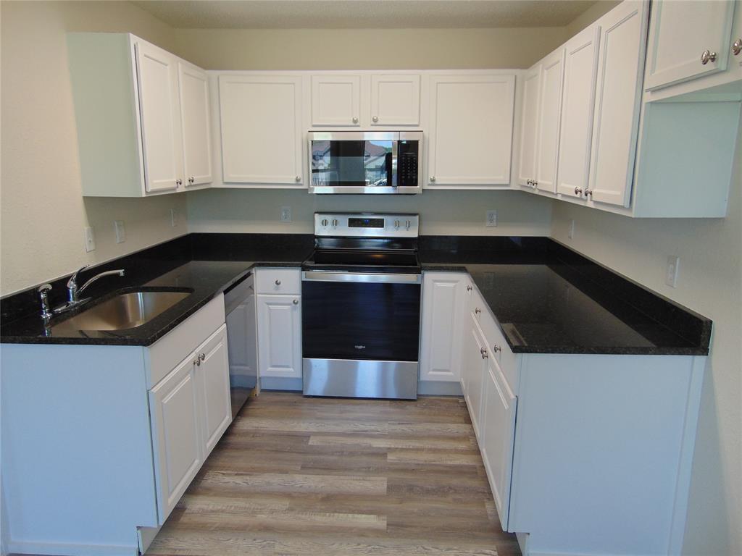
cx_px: 371
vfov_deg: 54.9
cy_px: 278
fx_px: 536
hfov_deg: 69.4
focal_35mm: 25
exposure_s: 1/50
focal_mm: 4.5
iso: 100
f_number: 3
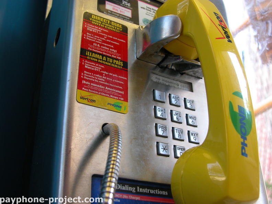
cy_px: 102
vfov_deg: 31.5
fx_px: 361
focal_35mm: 46
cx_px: 136
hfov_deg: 41.2
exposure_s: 1/24.1
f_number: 3.3
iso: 100
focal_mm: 11.6
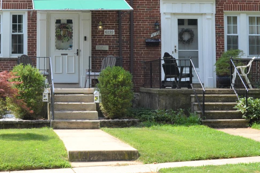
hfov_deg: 22.3
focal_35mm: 89
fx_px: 643
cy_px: 37
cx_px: 21
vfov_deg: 15.3
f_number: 9
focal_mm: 28
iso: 400
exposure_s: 1/320
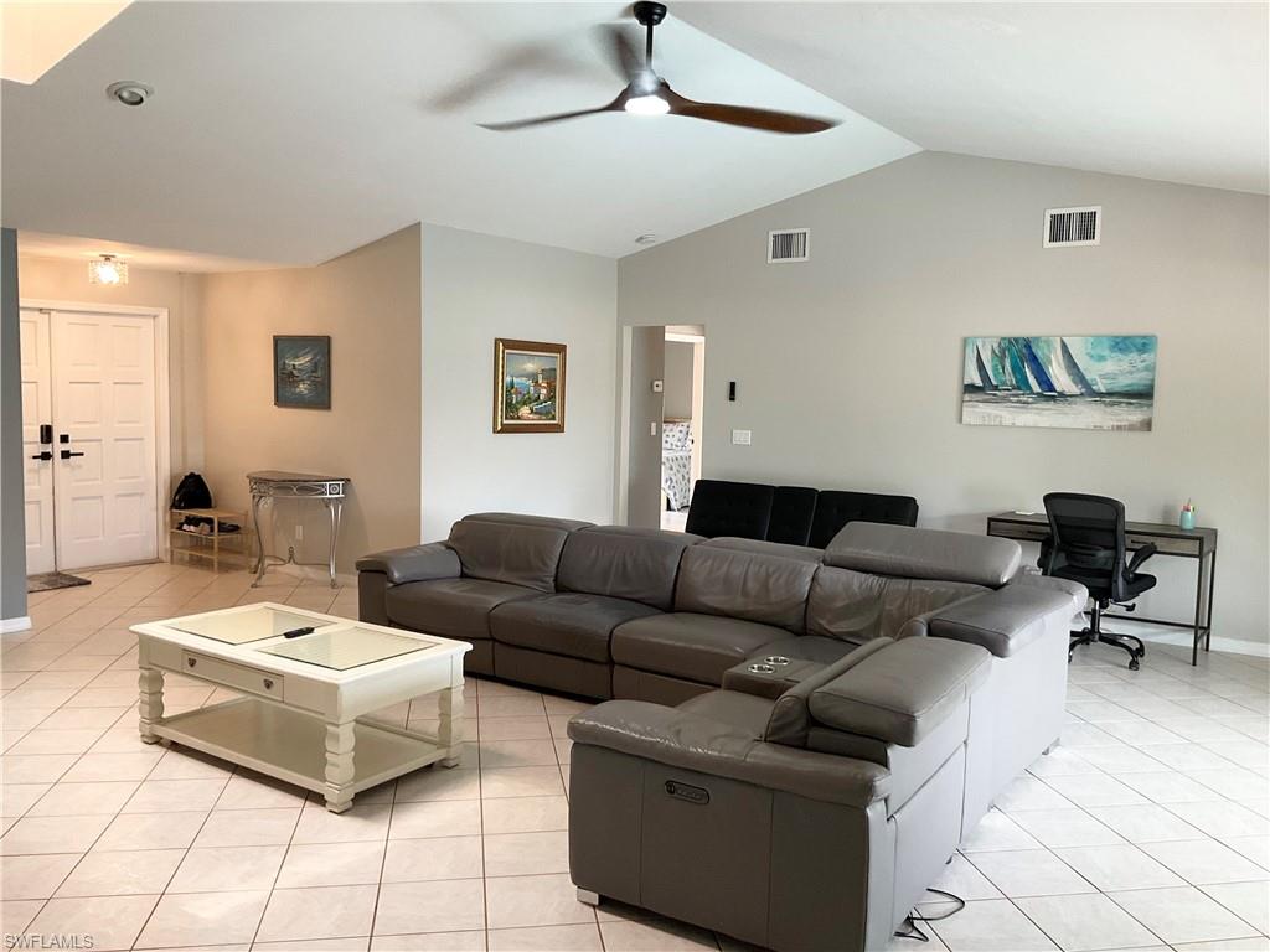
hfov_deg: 61.7
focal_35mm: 29
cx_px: 635
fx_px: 1064
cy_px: 476
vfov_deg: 48.2
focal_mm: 3
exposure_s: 1/42
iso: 125
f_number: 1.8
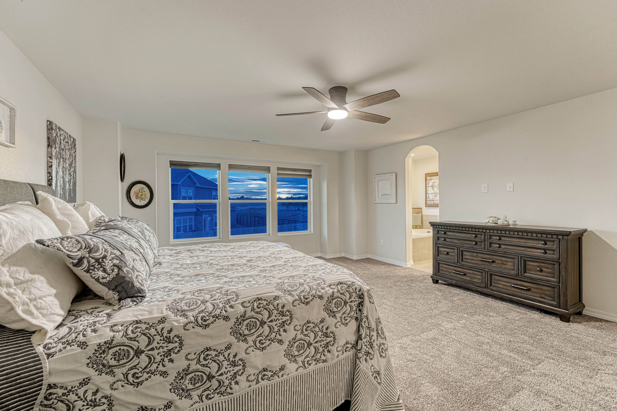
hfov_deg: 104.3
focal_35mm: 14
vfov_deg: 81.2
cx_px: 308
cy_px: 206
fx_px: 240
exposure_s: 1/2.5
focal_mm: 14
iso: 640
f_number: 8
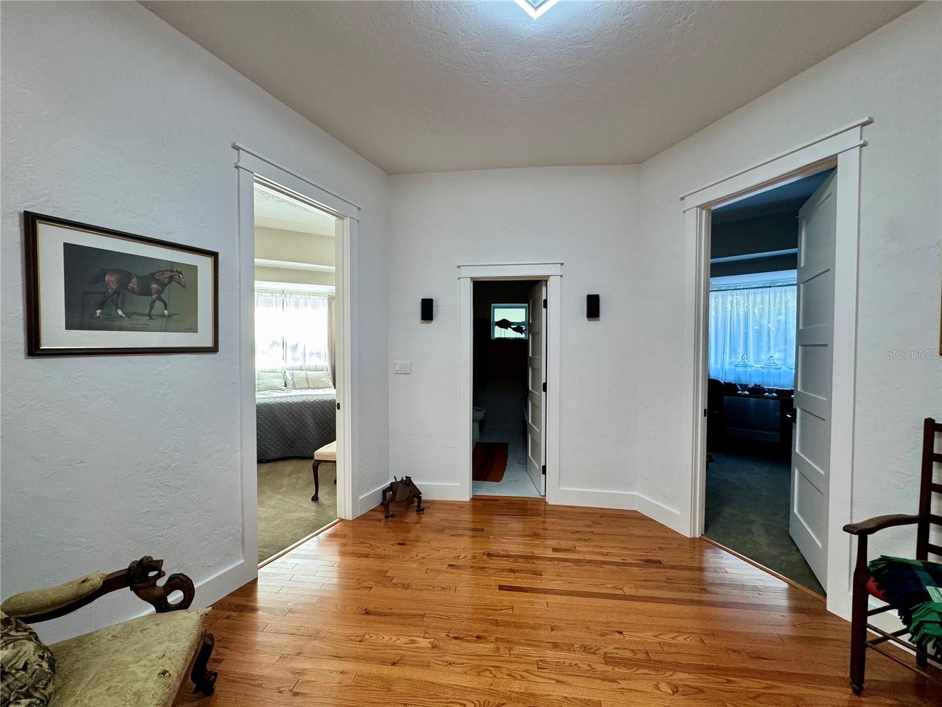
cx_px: 471
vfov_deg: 85.7
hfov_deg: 102.1
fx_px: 381
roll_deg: +0.1
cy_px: 354
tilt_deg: -2.0
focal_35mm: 14
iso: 200
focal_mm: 2.22
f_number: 2.2
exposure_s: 1/60
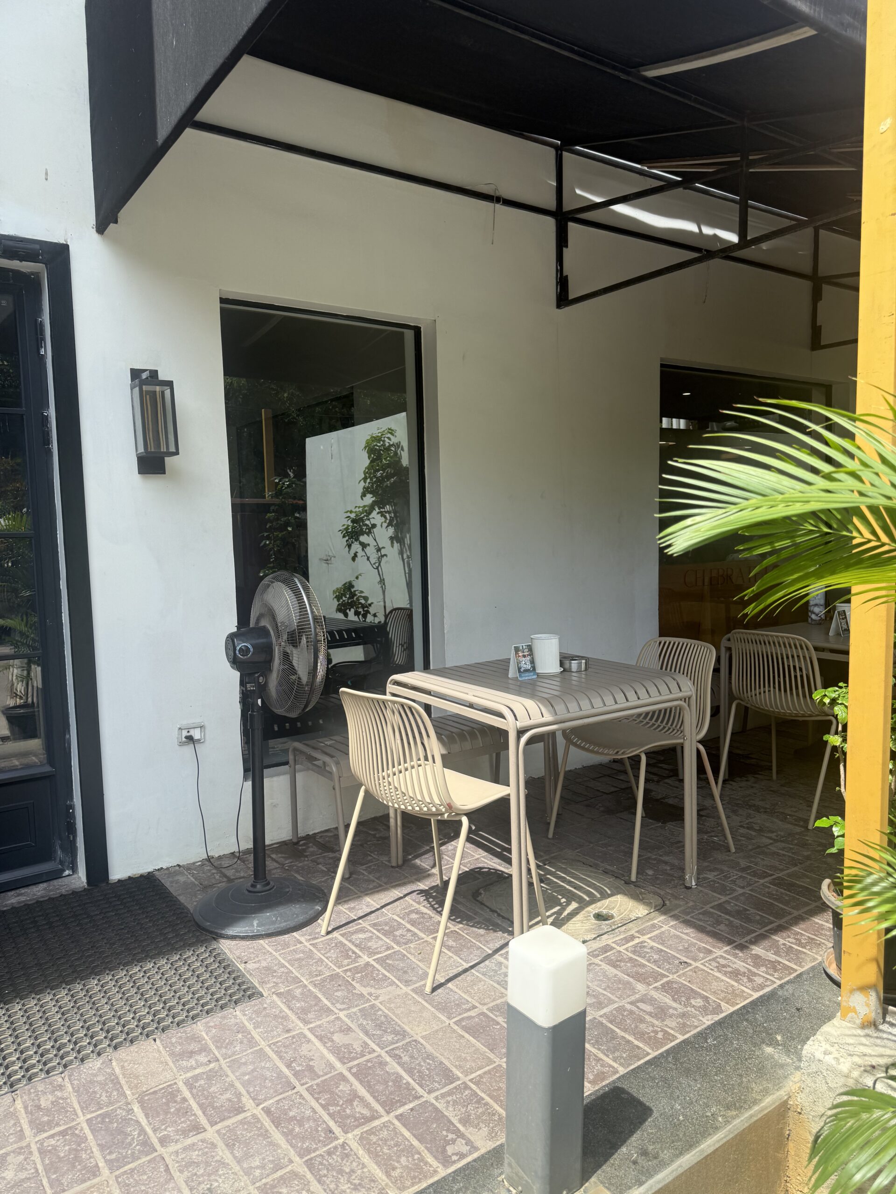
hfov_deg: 56.8
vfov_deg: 71.6
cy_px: 597
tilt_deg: -5.1
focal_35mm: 24
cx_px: 448
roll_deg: +0.8
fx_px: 828
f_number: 1.78
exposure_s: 1/1385
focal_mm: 6.76
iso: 80
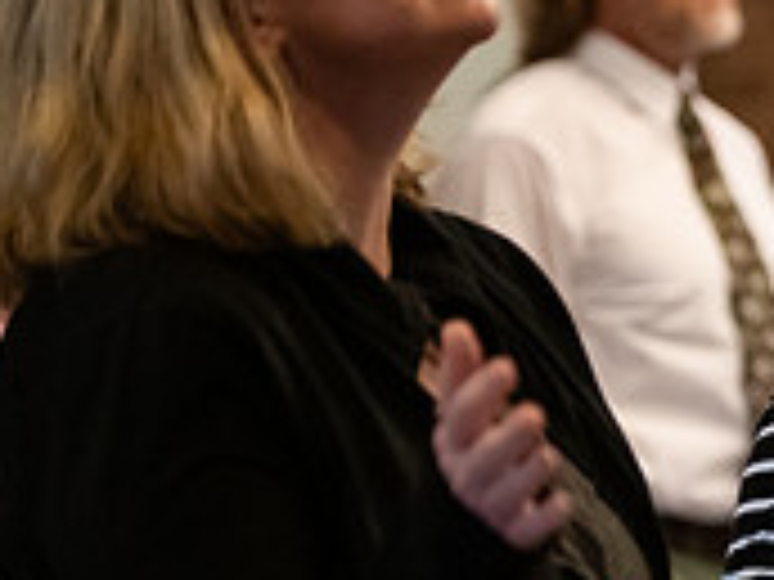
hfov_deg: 6.1
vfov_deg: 4.7
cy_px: 281
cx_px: 1260
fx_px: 7110
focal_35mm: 318
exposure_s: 1/200
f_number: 2.8
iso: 4000
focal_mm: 98
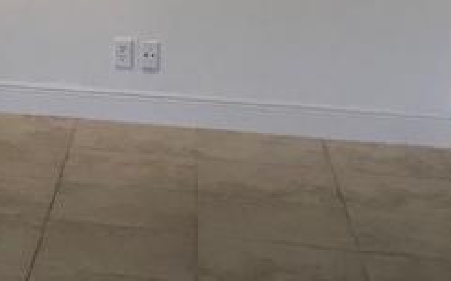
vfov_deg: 10.7
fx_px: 1437
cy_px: -148
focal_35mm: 117
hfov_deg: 15.6
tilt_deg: -3.1
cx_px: -335
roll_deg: +0.4
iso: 40
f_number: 1.8
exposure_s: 1/20
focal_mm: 3.99
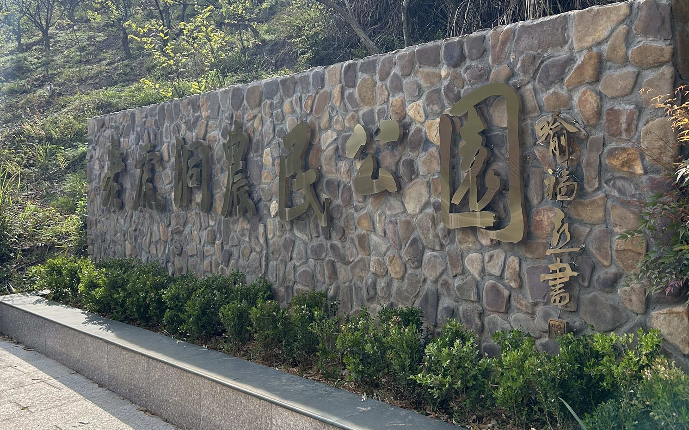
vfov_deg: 34.0
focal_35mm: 37
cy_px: 135
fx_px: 695
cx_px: 346
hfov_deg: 52.8
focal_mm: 5.7
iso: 50
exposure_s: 1/1934
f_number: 1.5
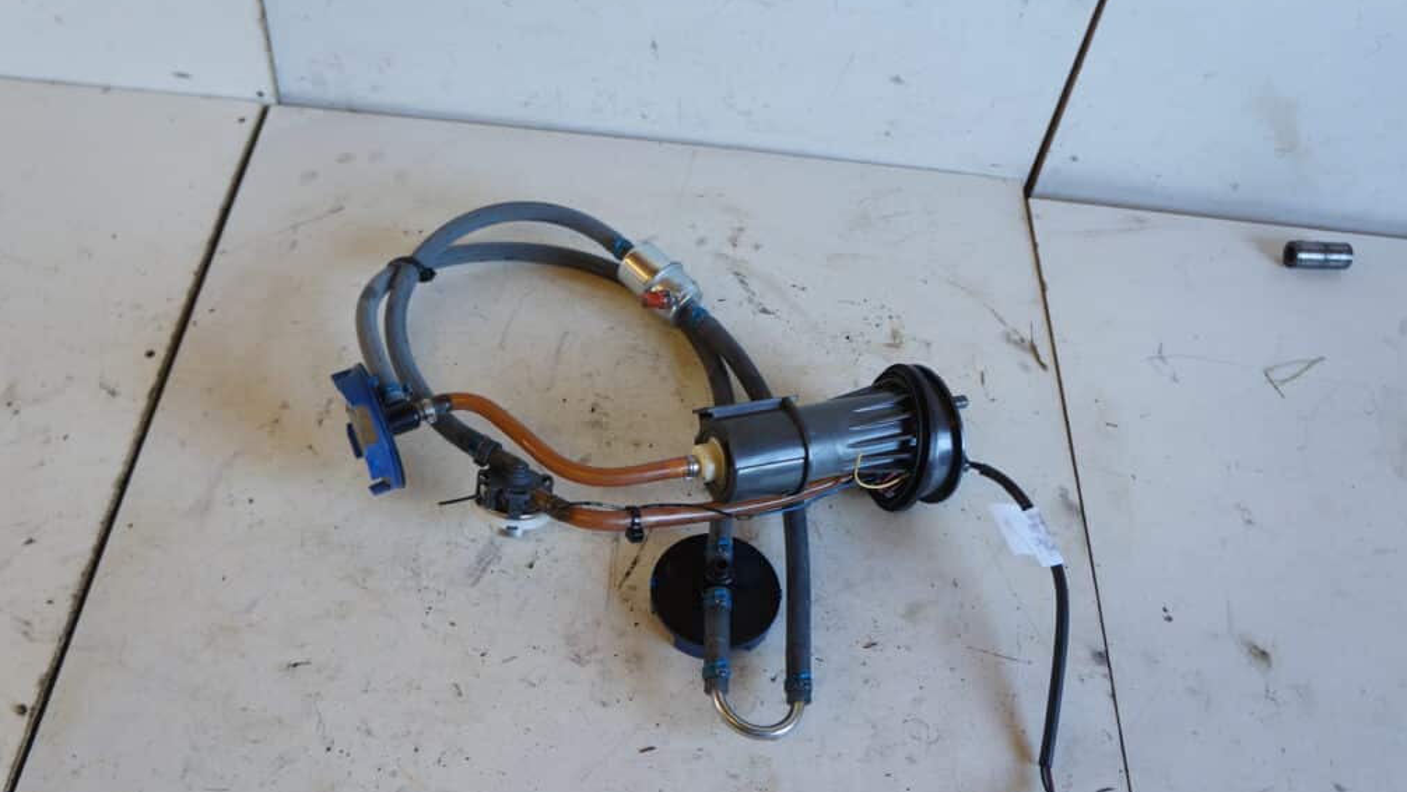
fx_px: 1194
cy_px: 395
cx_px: 692
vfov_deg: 36.7
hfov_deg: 61.0
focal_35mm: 32
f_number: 4
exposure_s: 1/60
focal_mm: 20
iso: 400
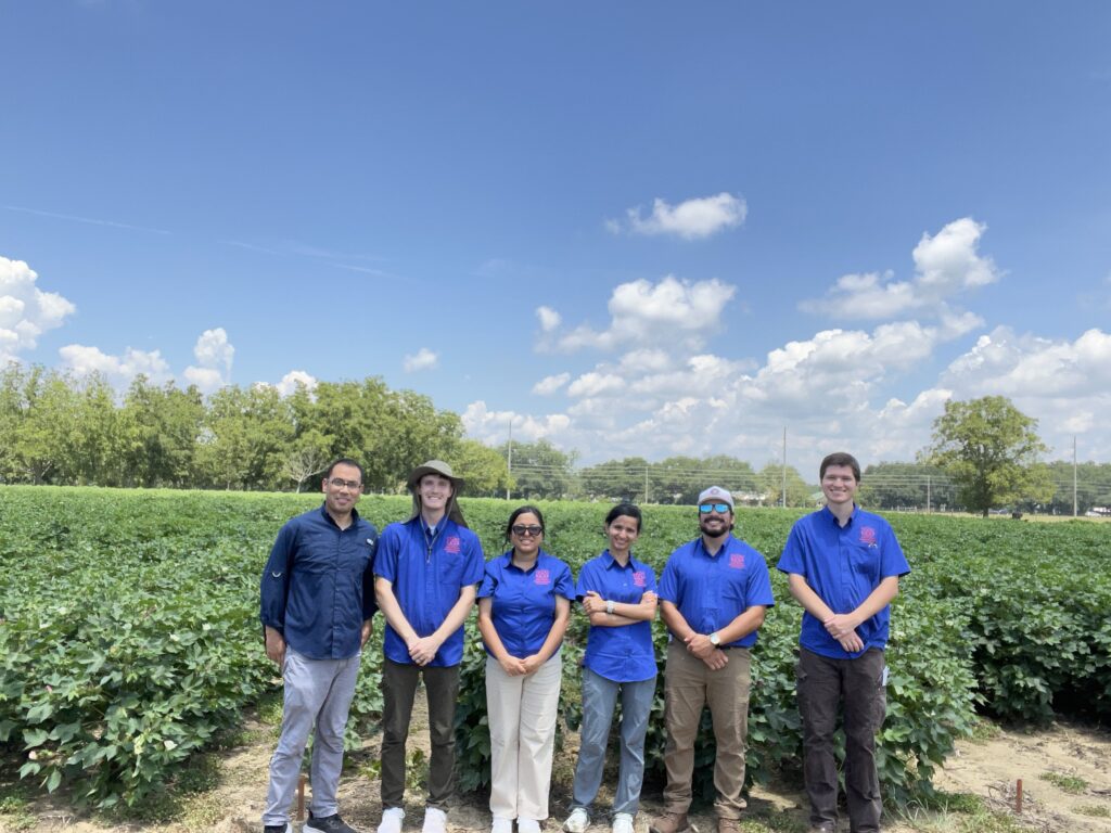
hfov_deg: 60.0
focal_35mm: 30
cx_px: 556
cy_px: 416
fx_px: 963
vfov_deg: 46.8
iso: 32
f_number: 2.2
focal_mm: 2.71
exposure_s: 1/772
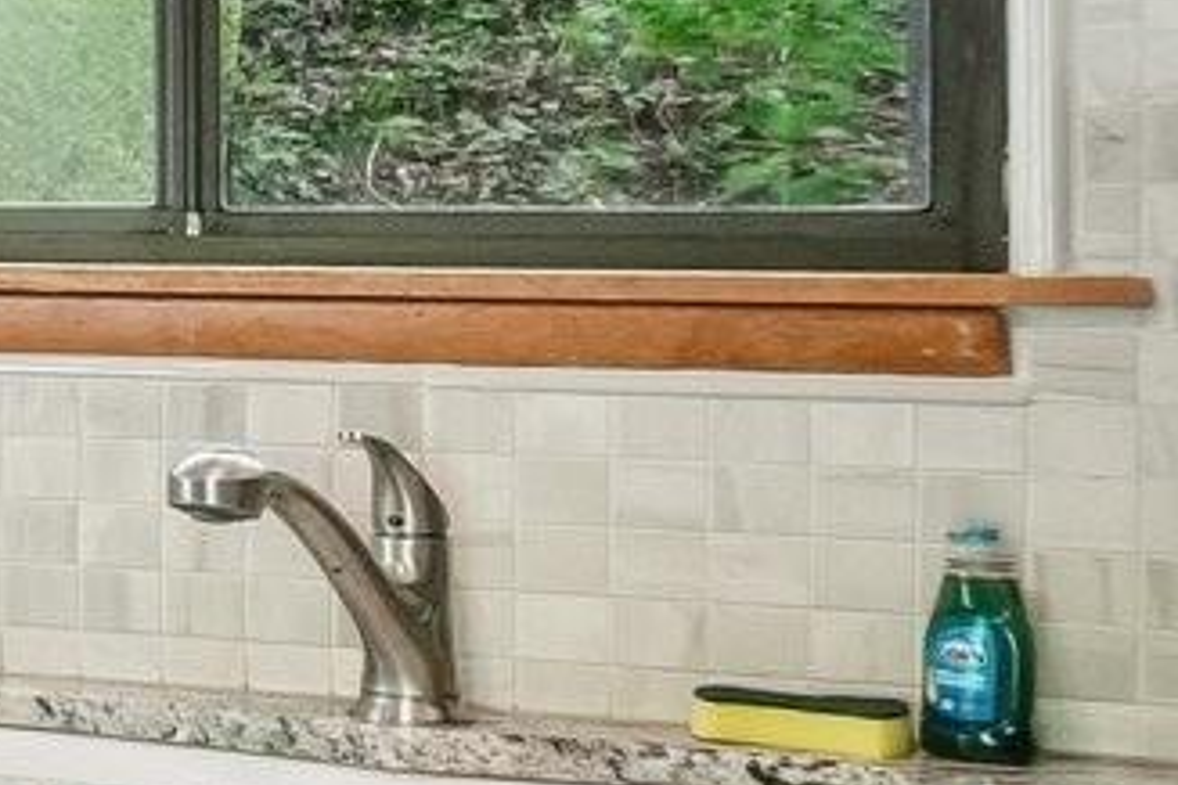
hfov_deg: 11.0
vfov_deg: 14.5
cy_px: 297
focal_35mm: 94
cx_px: -2507
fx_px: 3076
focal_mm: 10
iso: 400
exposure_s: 1/15
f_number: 8
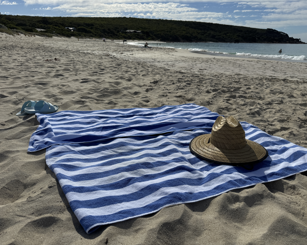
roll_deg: -0.6
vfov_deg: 56.8
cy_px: 122
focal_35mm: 25
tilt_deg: -20.8
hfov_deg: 68.1
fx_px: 227
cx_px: 156
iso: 80
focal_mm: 6.76
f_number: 1.78
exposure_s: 1/12346
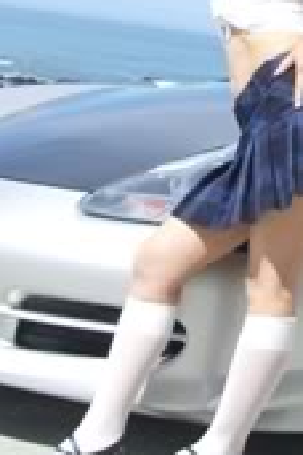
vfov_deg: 17.3
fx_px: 1490
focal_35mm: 118
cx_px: 377
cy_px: 157
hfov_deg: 11.4
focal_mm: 7.9
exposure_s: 1/400
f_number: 5.6
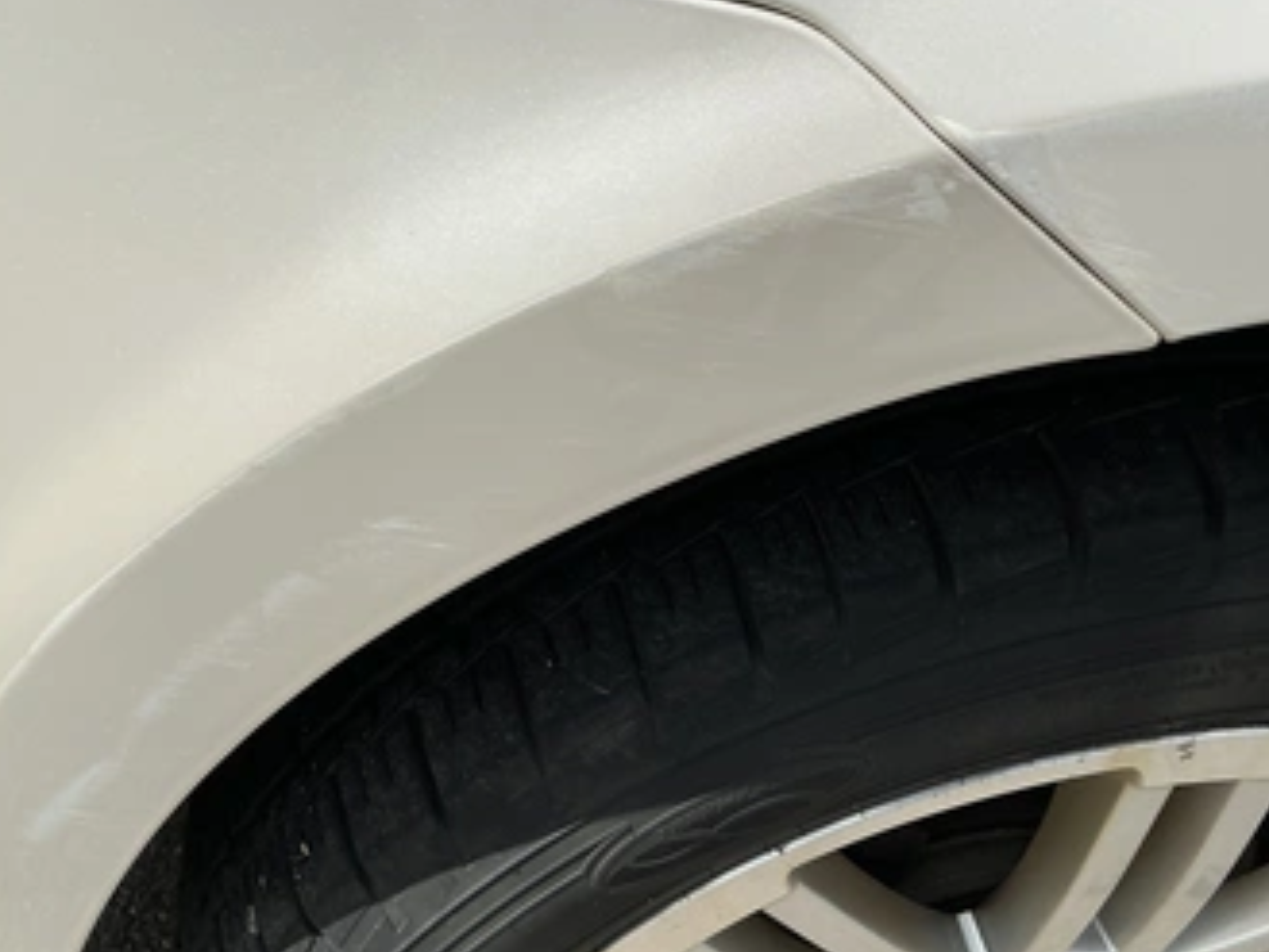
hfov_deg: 53.9
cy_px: 493
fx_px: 1247
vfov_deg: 41.8
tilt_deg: -41.8
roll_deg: -15.2
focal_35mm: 34
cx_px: 625
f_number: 1.8
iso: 25
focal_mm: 3
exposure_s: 1/3322
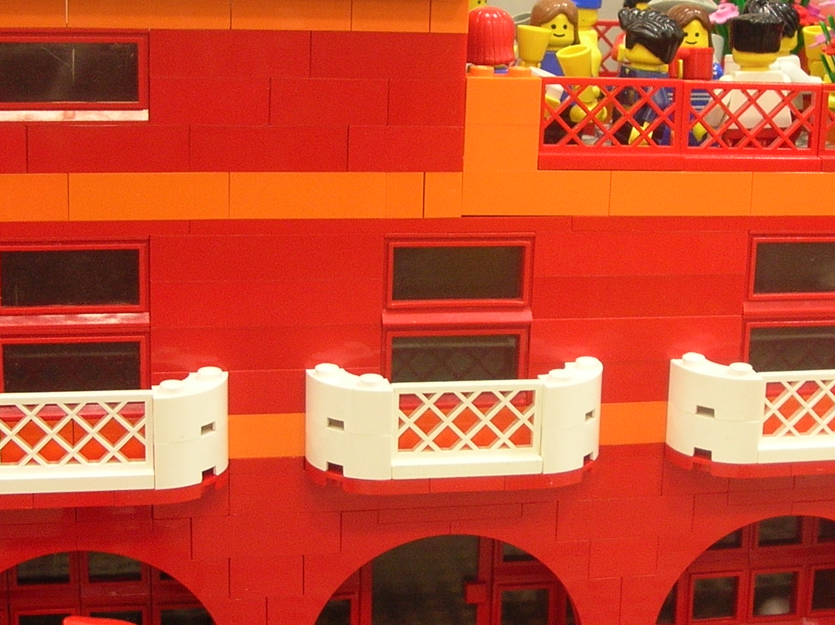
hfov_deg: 26.1
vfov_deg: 19.9
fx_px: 1784
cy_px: 261
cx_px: 586
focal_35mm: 74
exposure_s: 1/5.6
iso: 67
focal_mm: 5.8
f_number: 2.8
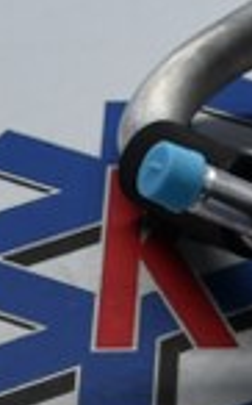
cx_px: 357
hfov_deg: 4.1
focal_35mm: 315
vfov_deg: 6.7
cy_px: 194
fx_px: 3468
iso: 400
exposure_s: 1/80
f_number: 6.3
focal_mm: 50
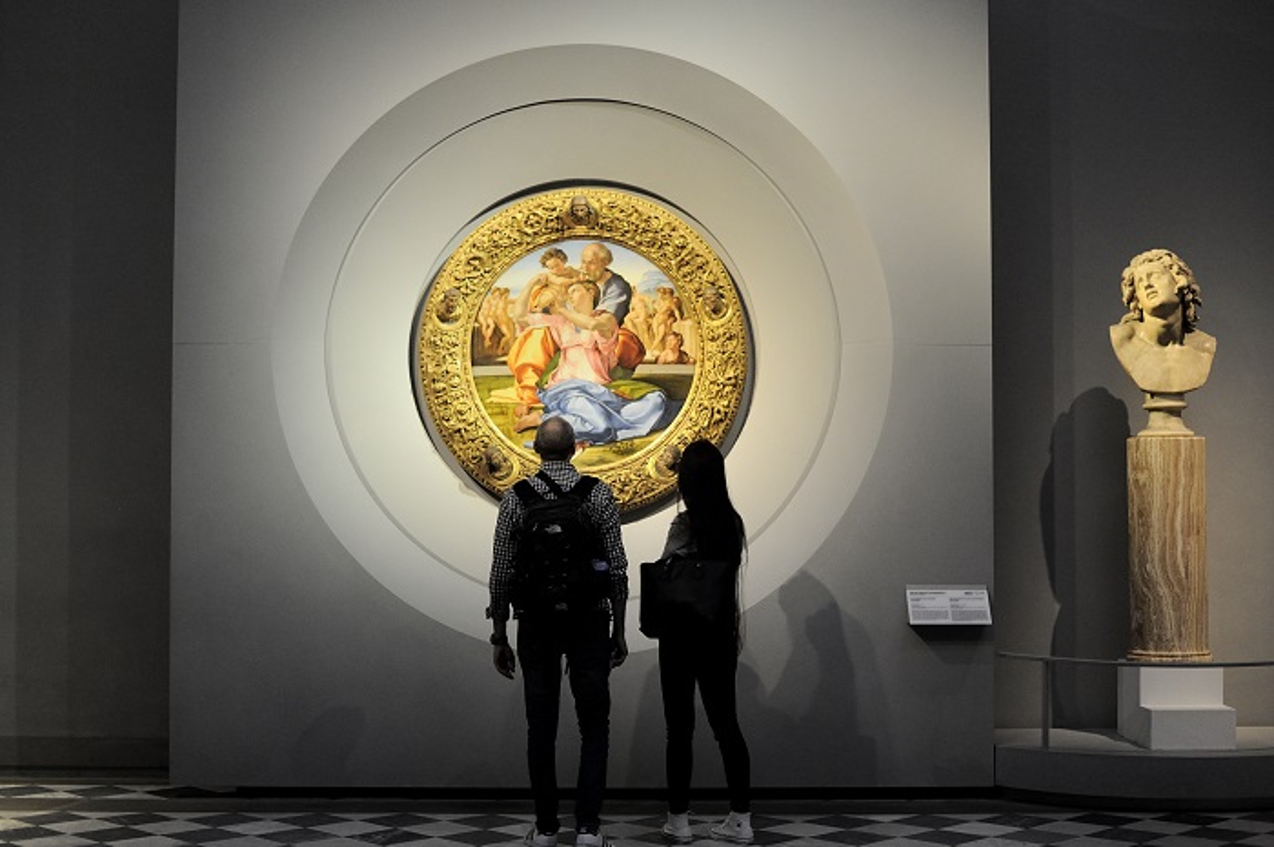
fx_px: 1767
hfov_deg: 39.6
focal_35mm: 50
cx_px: 637
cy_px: 424
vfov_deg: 26.9
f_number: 2.8
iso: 4000
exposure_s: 1/250
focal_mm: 50
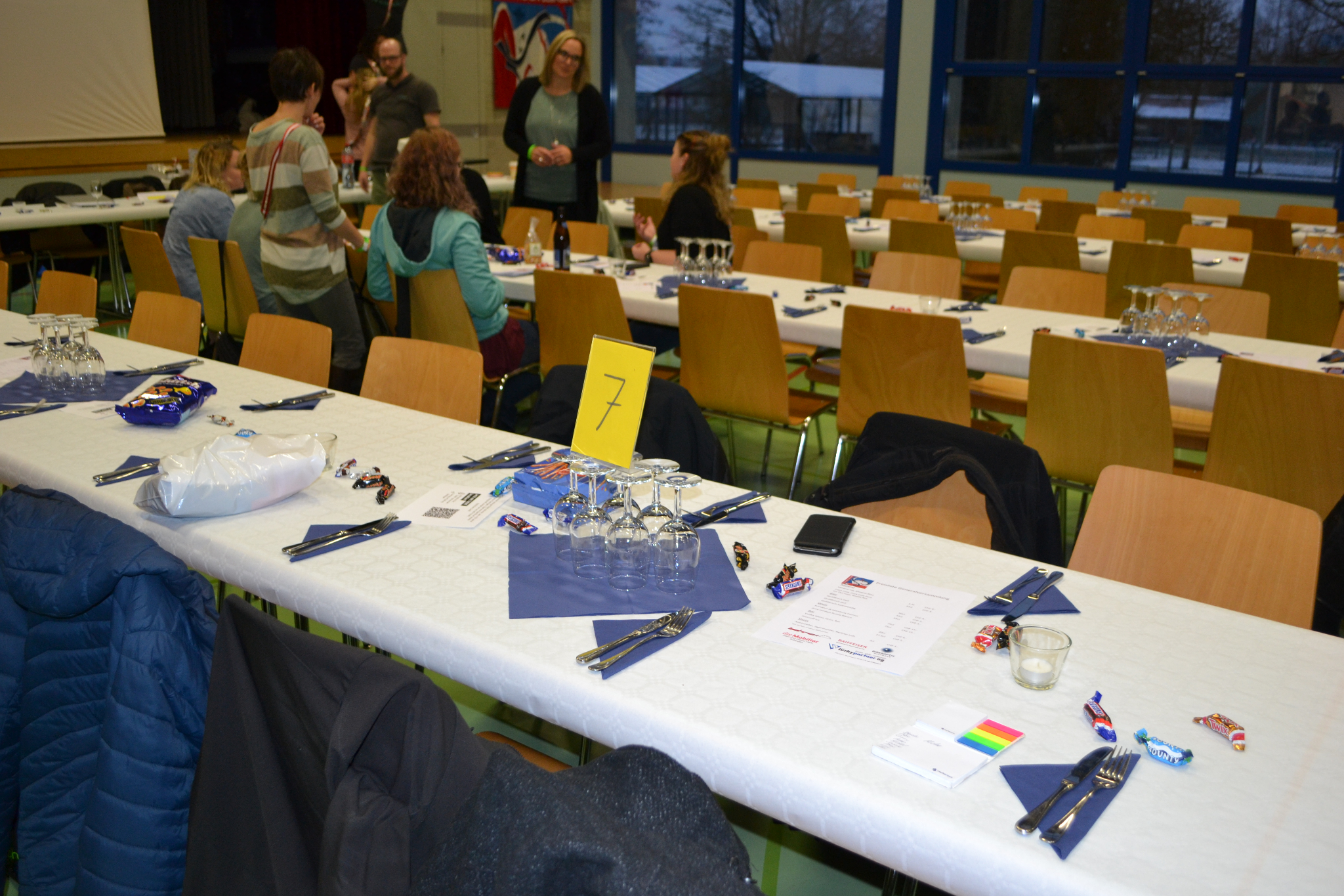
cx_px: 672
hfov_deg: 57.2
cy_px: 448
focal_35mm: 33
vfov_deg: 40.0
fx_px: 1232
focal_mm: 22
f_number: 3.8
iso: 720
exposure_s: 1/60
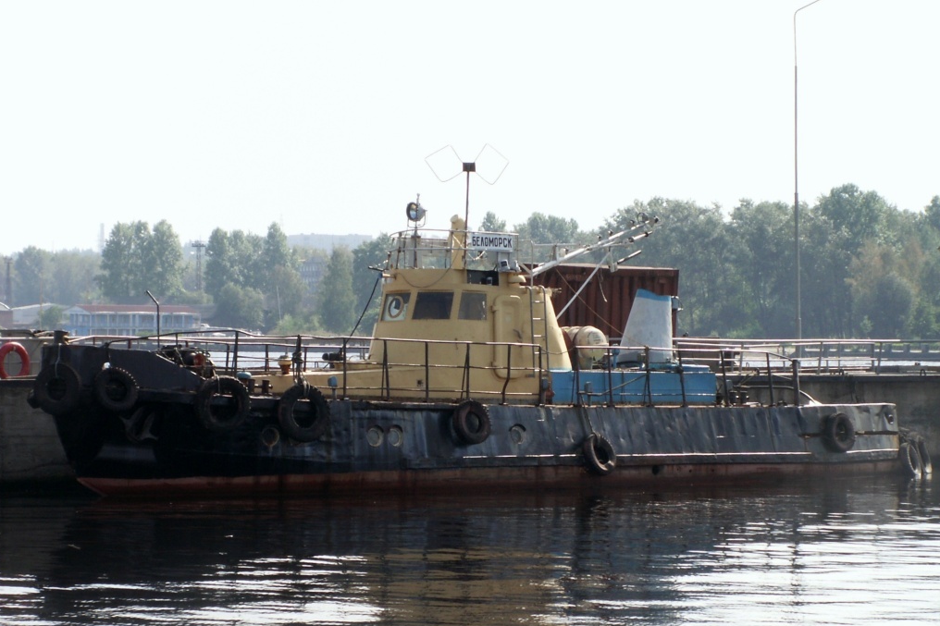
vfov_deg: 12.7
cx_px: 467
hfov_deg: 18.9
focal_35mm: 108
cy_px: 340
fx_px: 2819
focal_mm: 16.83
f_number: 8
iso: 50
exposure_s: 1/125
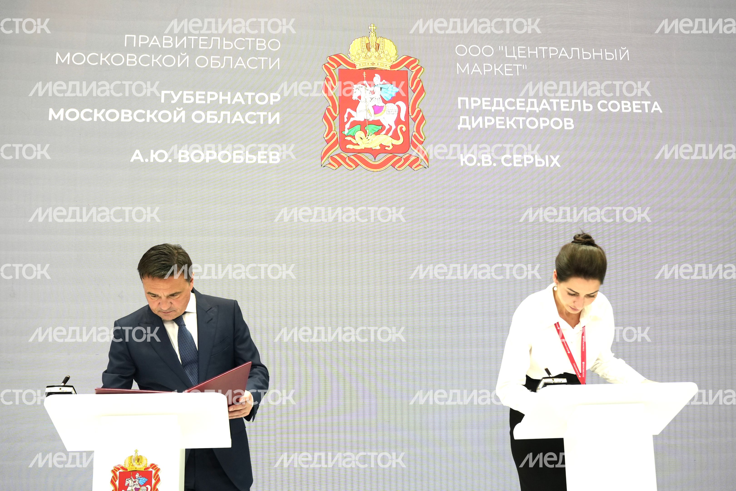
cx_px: 368
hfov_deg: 57.2
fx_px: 675
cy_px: 246
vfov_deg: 40.0
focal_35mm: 33
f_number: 4.5
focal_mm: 33
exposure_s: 1/125
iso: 1000
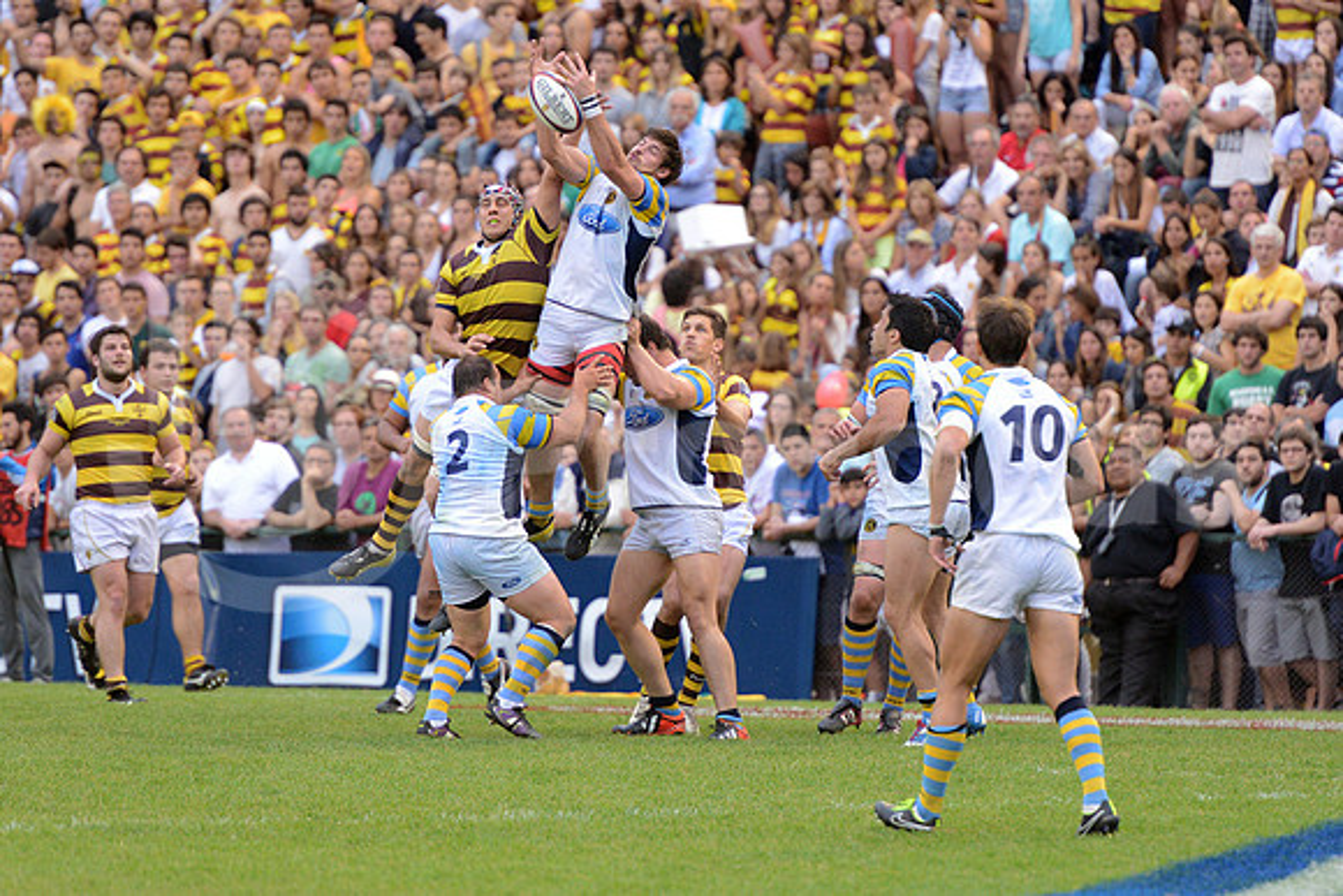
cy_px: 448
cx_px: 672
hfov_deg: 7.6
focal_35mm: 270
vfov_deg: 5.1
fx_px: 10074
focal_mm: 270
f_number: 4
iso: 2500
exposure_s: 1/500
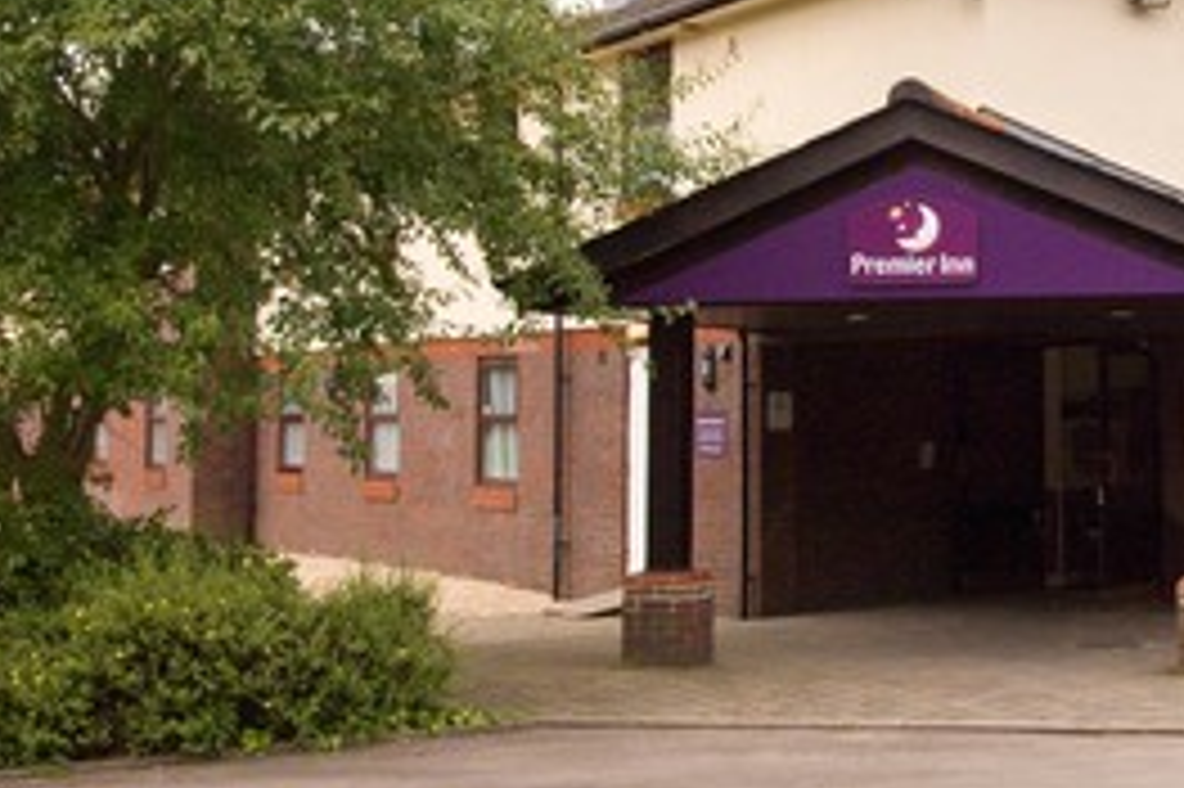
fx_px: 2301
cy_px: 261
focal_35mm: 70
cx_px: 1076
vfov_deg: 19.4
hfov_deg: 27.8
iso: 400
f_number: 9
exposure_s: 1/320
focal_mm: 24
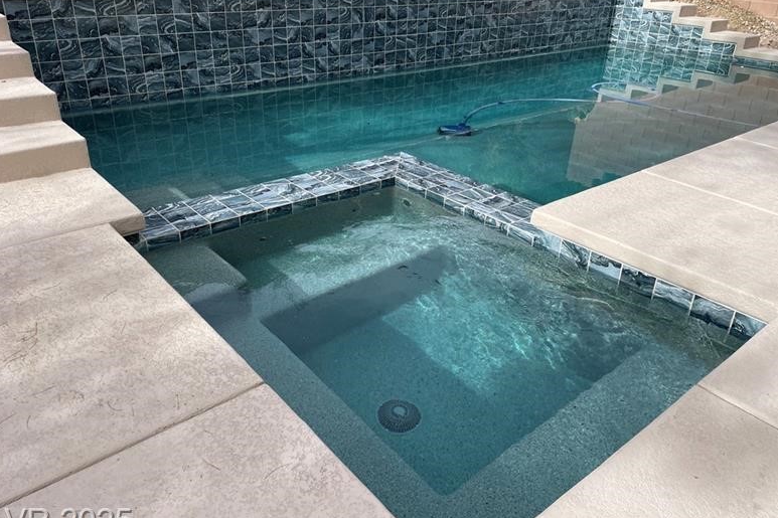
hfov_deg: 65.5
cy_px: 242
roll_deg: -2.0
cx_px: 382
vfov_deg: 46.4
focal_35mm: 28
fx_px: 605
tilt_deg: -25.0
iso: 32
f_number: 1.6
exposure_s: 1/2257
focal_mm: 4.2
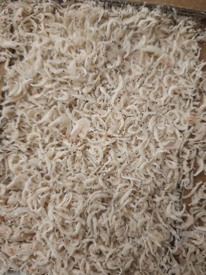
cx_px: 103
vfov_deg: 73.9
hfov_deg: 58.9
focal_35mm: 23
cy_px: 138
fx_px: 183
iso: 50
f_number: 1.6
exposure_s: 1/586
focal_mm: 6.55
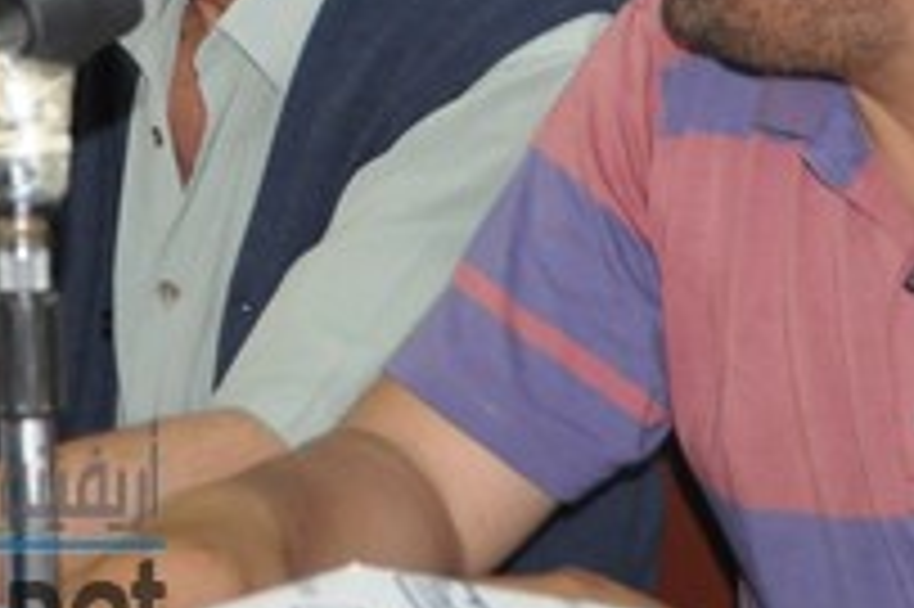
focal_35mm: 142
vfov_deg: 9.5
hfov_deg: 14.1
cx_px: -122
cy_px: -155
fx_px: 3602
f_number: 4.2
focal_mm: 30
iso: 800
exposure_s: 1/60
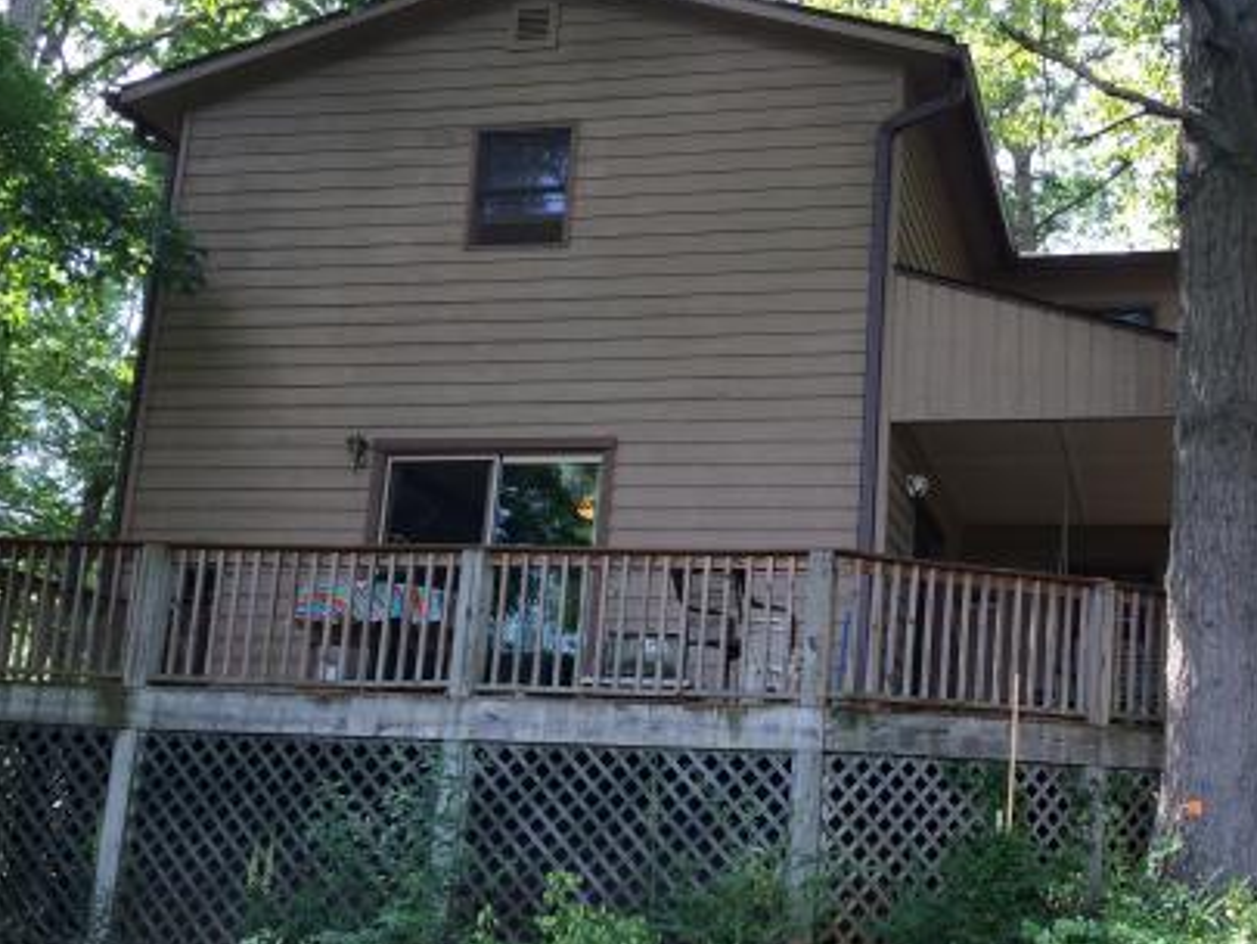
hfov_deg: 43.2
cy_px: 506
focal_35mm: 43
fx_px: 1562
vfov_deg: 33.6
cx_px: 847
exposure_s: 1/120
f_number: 2.2
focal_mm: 4.12
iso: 40
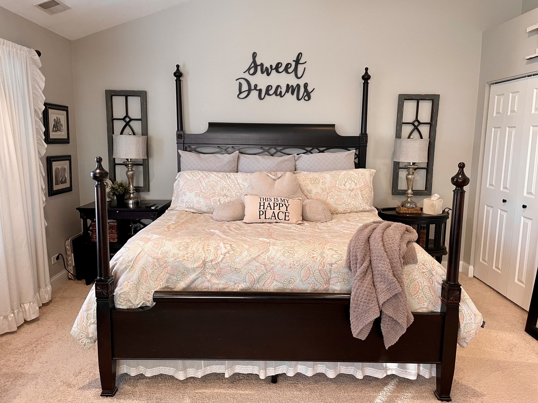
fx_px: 404
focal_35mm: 26
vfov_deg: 53.1
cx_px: 269
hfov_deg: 67.3
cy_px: 202
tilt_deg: -8.3
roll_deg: -0.8
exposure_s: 1/60
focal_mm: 4.2
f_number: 1.6
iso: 160
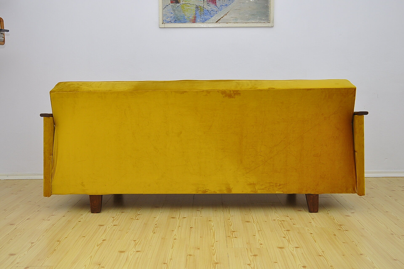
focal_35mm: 39
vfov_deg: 34.2
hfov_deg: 49.6
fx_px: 438
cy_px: 134
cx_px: 202
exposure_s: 1/200
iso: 400
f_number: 5.6
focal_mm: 26
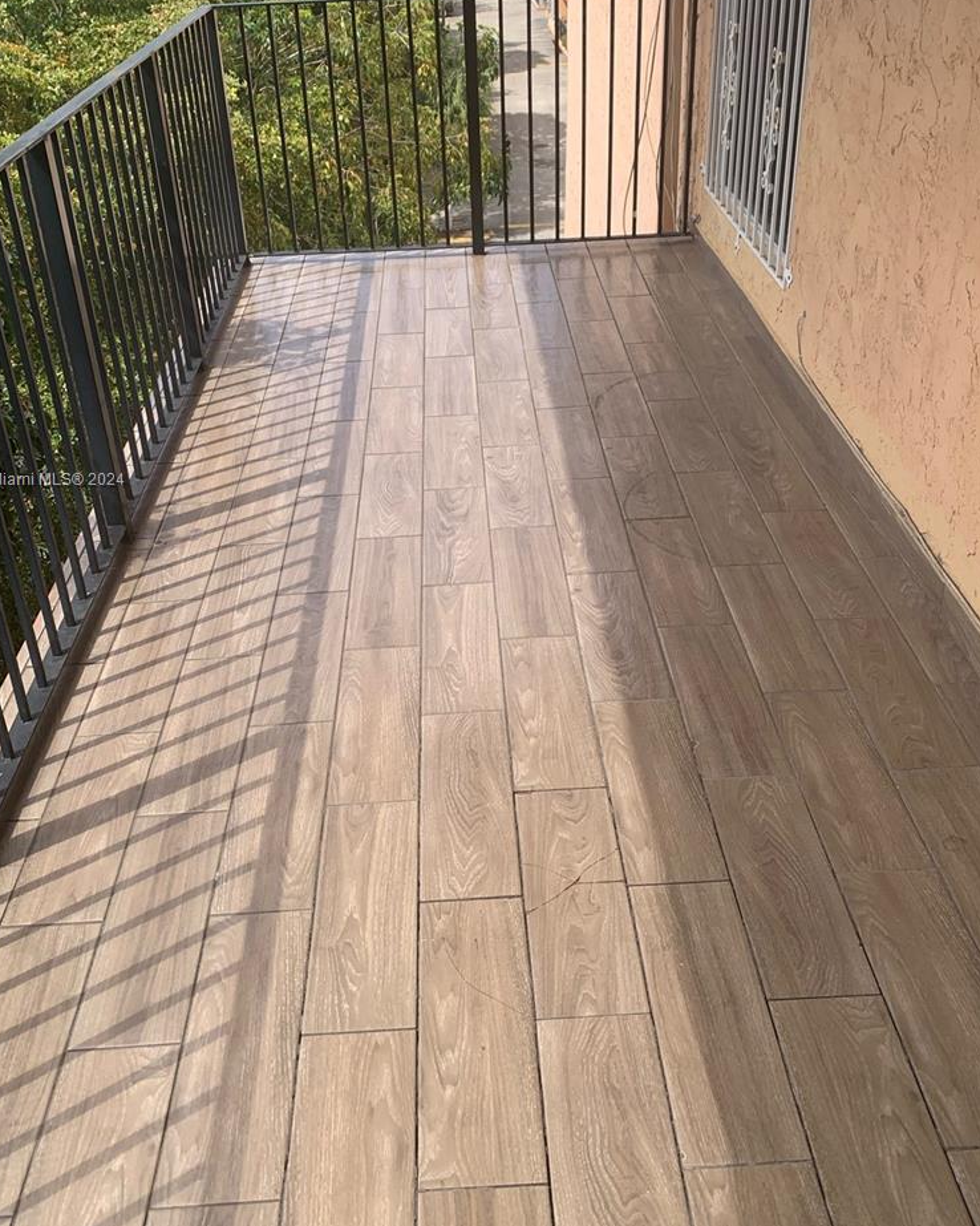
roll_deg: +2.7
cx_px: 479
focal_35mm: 33
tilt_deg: -27.8
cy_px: 481
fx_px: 1197
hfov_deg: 44.5
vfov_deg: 53.8
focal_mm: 4.25
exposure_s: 1/1043
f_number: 1.8
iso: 25
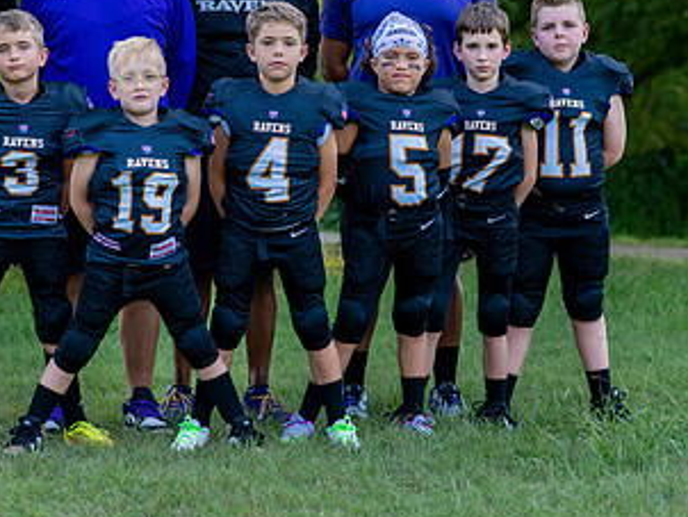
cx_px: 207
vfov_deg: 12.1
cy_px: 149
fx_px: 2427
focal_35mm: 122
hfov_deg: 16.1
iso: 100
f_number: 2.2
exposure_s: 1/500
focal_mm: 50
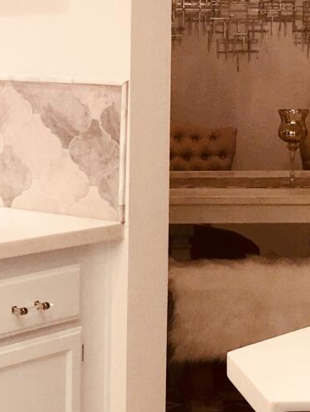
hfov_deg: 12.5
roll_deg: -1.0
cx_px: 102
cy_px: 102
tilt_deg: -3.3
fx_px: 1419
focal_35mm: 119
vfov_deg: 16.5
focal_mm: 4.15
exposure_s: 1/30
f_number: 2.2
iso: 25
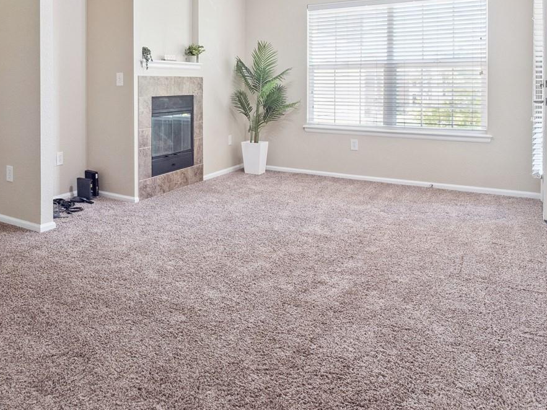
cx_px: 139
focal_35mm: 29
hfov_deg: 58.6
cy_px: 91
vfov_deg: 46.1
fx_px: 458
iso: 400
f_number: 4
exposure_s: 1/50
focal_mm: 8
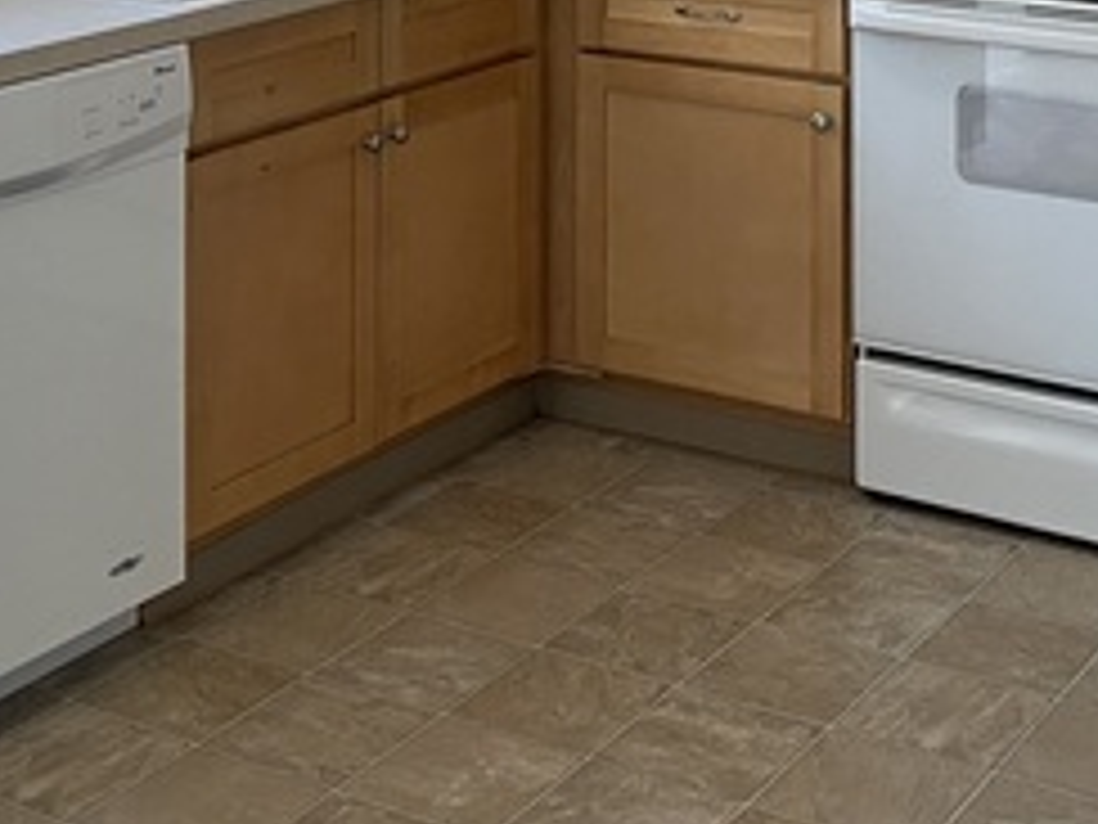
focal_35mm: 71
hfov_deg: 27.4
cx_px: 632
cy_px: -248
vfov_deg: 19.2
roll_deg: -0.4
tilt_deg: -3.9
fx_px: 2252
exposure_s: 1/60
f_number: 1.8
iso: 80
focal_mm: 4.25
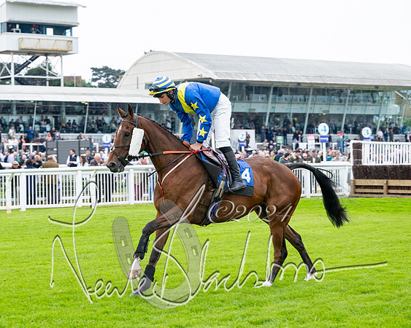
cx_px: 171
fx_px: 1109
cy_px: 158
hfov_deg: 21.0
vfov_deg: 16.8
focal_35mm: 91
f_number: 4
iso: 400
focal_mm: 70
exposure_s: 1/640
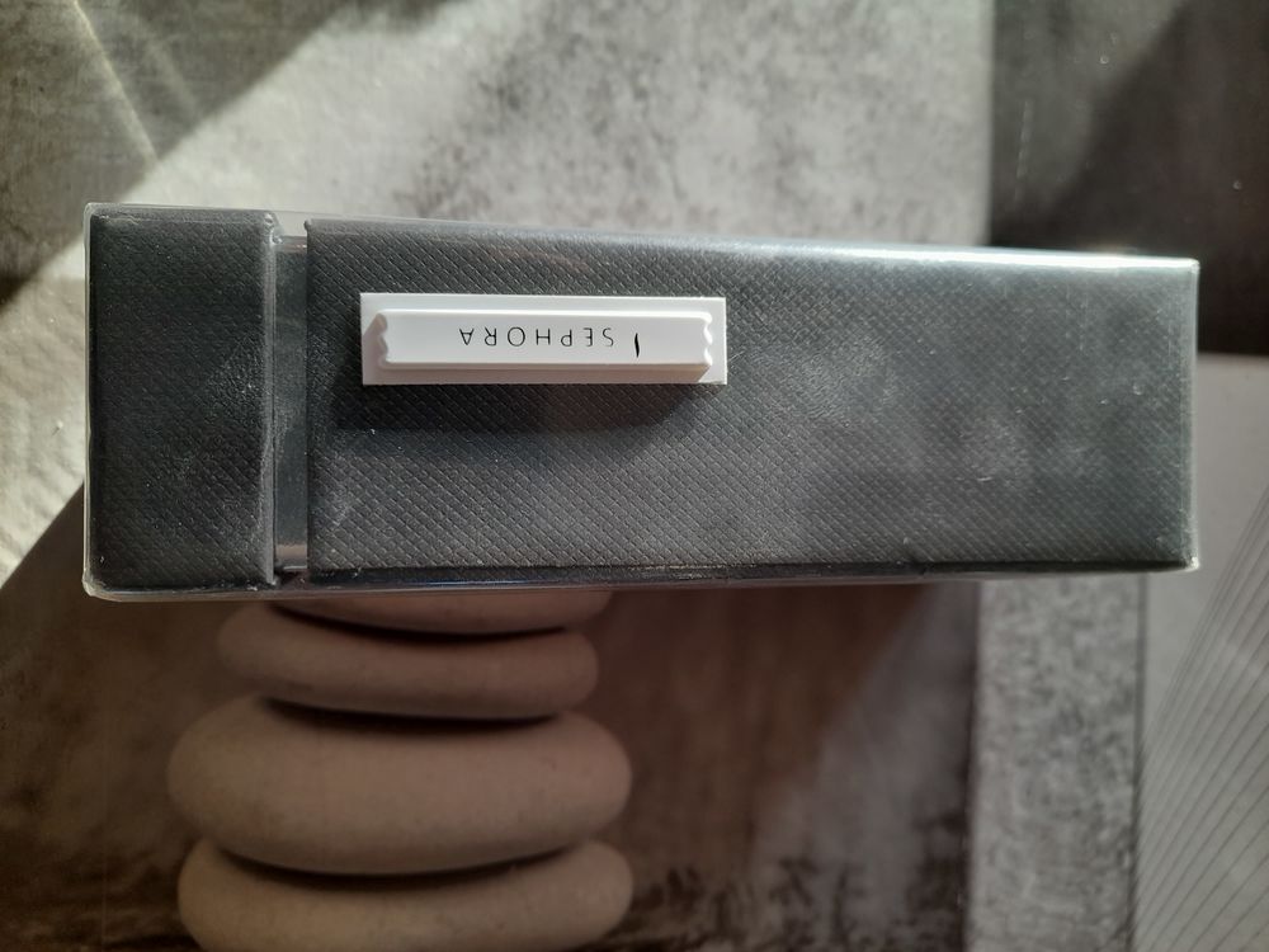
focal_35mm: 25
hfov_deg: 69.4
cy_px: 476
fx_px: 916
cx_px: 634
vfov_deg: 54.9
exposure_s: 1/60
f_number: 2
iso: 64
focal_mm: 4.6
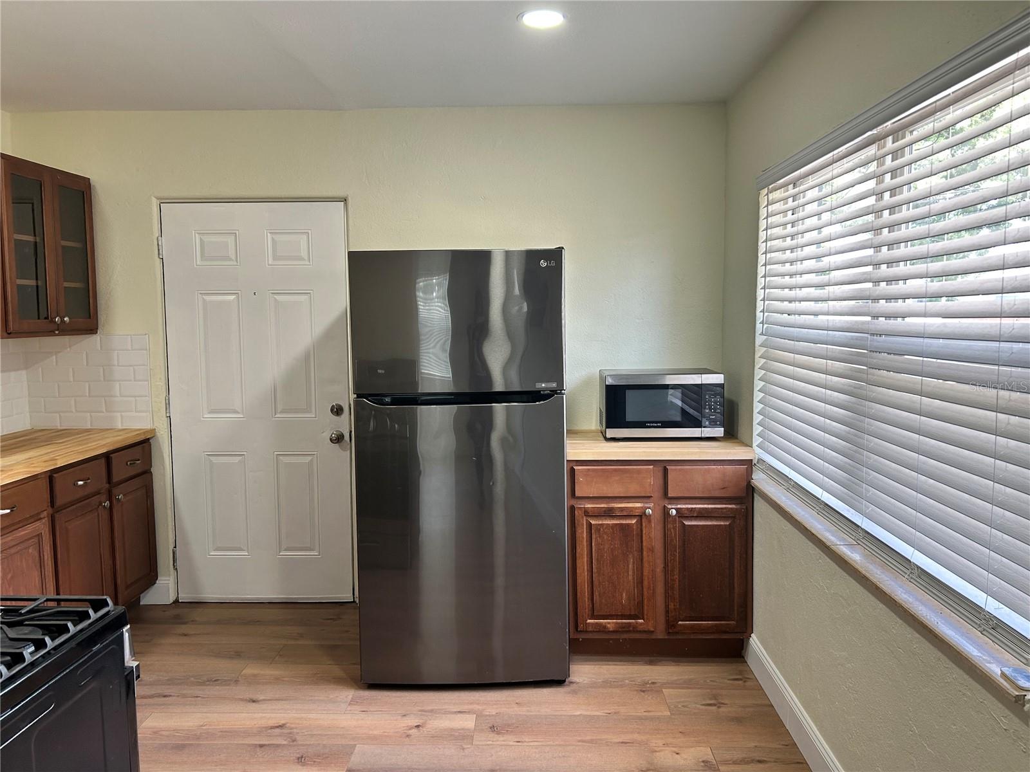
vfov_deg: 53.1
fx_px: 774
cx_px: 515
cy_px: 386
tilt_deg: -4.4
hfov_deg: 67.3
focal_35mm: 26
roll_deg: +0.2
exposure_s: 1/121
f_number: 1.5
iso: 80
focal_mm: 5.7
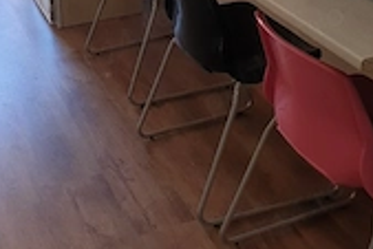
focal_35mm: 64
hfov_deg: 31.3
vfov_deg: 19.4
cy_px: -86
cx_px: 146
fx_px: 664
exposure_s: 1/100
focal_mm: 4.3
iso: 64
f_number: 2.4
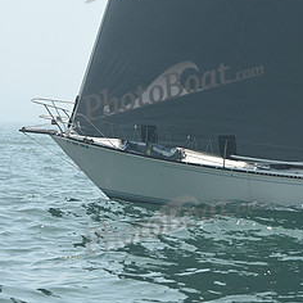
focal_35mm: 255
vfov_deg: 6.9
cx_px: 331
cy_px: 137
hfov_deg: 6.8
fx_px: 2525
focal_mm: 122
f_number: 5.6
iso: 320
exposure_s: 1/1250
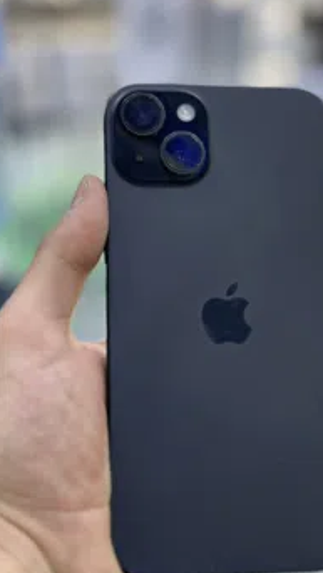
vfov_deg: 34.3
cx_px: 214
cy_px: 297
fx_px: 929
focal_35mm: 61
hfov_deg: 19.7
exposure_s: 1/100
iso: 125
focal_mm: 6.86
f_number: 1.78
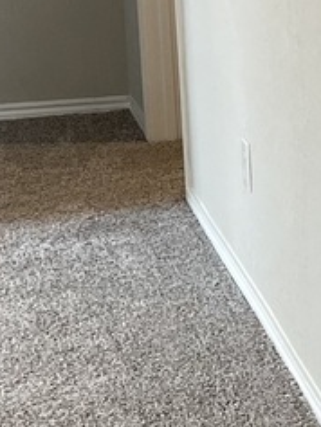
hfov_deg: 8.8
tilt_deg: -11.9
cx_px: 680
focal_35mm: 158
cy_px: 81
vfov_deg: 12.4
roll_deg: +0.2
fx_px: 1952
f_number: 1.6
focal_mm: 5.1
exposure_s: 1/120
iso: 125
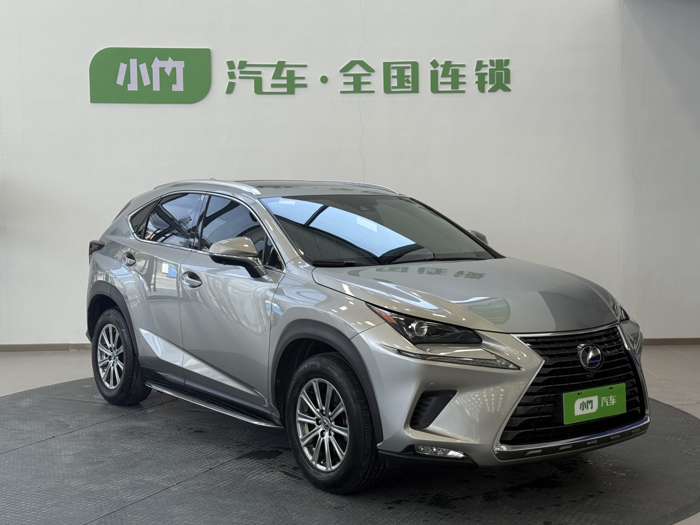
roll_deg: -0.1
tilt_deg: -3.5
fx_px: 971
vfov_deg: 30.3
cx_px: 350
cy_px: 262
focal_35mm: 48
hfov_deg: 39.7
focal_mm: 6.76
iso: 64
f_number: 1.78
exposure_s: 1/166
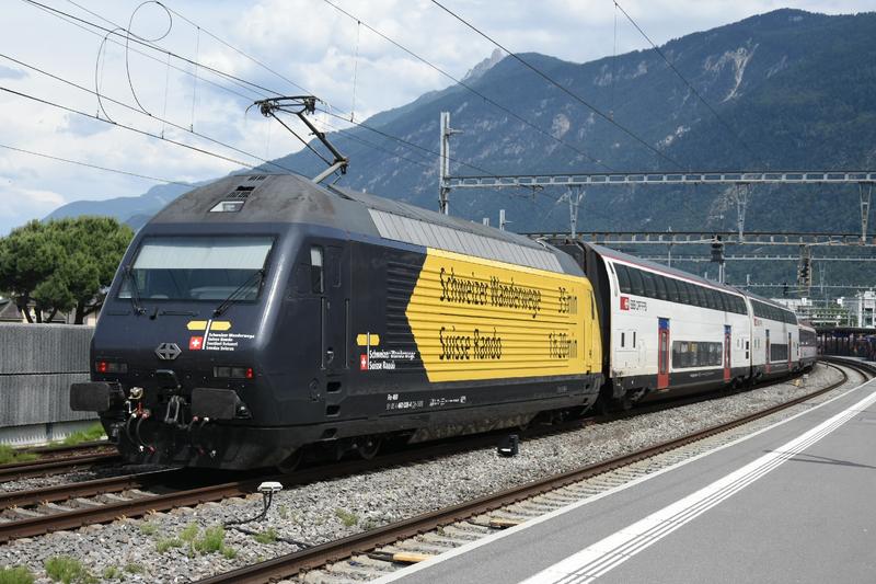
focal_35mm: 51
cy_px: 292
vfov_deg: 26.5
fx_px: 1241
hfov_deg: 38.9
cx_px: 438
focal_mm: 34
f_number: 5.6
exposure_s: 1/1250
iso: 200
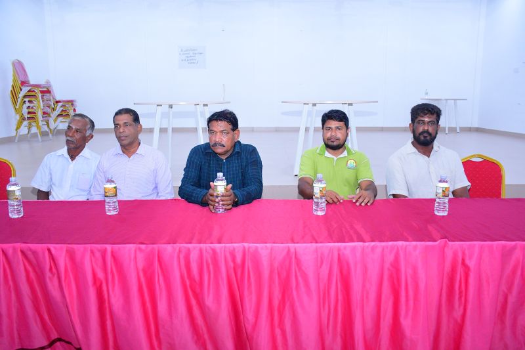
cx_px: 262
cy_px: 175
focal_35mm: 30
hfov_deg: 61.9
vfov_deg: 43.6
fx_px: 437
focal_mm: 20
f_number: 3.5
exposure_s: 1/160
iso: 1600
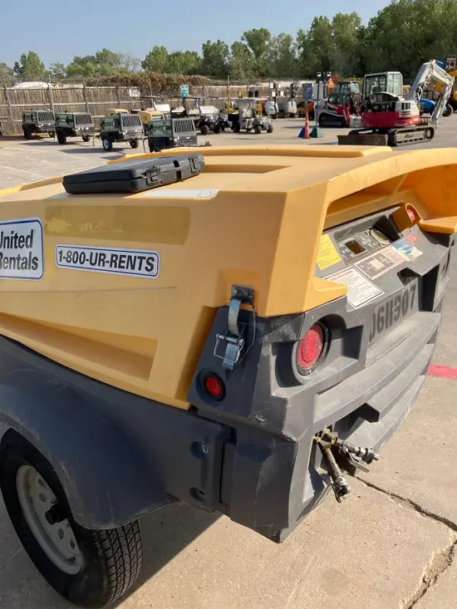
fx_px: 493
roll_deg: +2.4
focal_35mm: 28
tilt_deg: -22.6
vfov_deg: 63.4
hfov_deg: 49.8
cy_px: 304
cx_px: 228
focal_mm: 3.99
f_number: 1.8
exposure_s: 1/1473
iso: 32
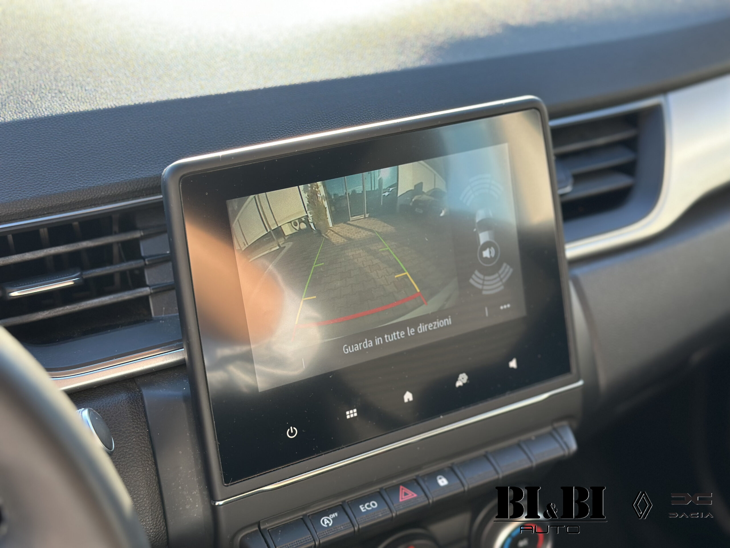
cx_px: 365
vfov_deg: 30.3
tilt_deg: -30.2
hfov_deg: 39.7
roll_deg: -1.1
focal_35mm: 48
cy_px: 274
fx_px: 1012
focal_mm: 6.86
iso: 100
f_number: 1.78
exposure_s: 1/195
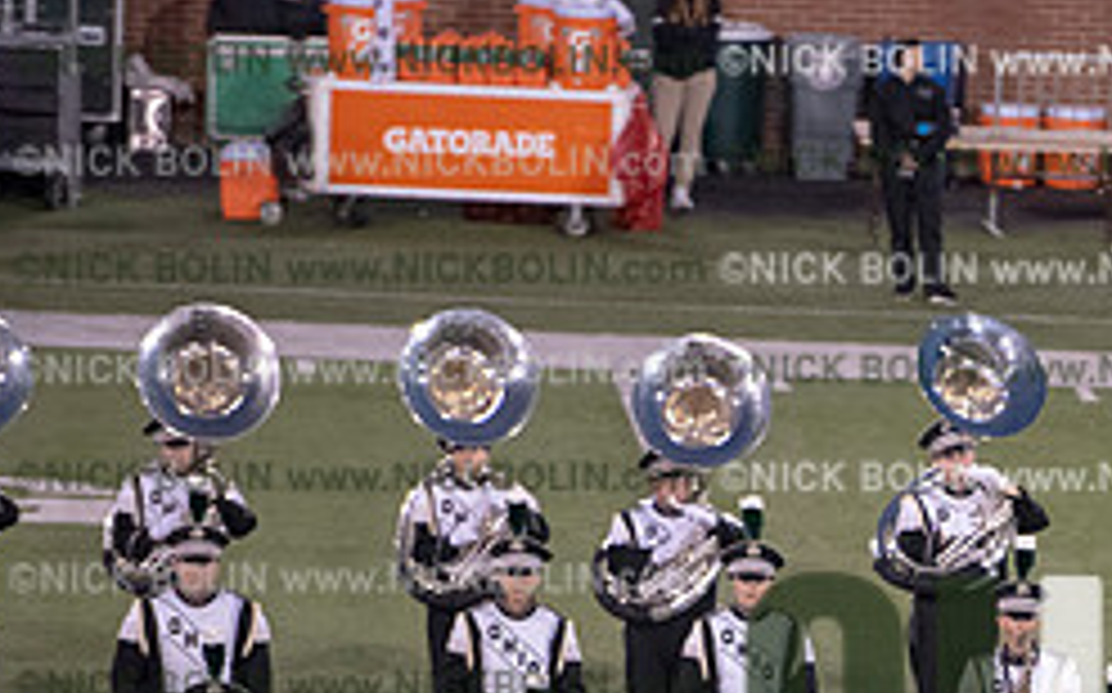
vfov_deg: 2.7
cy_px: 790
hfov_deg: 4.4
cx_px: 1062
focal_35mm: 479
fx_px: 14506
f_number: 3.2
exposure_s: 1/1250
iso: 5000
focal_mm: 200
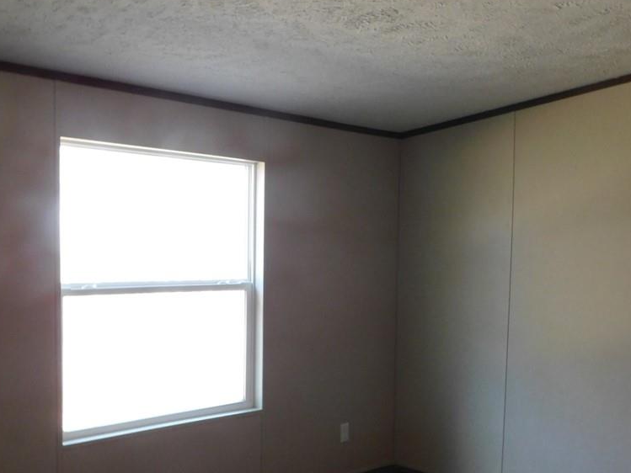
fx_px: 747
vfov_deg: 34.9
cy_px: 298
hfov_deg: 45.8
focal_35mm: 41
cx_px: 327
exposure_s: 1/30
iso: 320
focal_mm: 5.3
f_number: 3.2
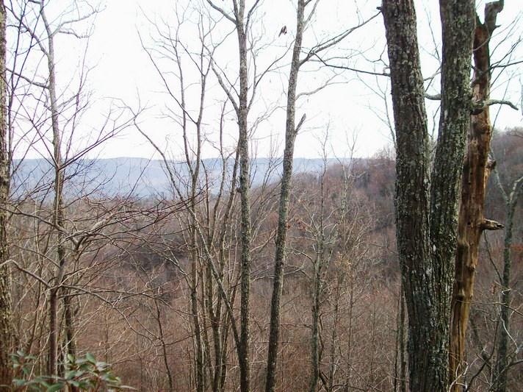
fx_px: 544
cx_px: 262
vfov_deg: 39.6
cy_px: 196
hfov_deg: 51.4
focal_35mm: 36
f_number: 2.7
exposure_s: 1/228
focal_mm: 6
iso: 80
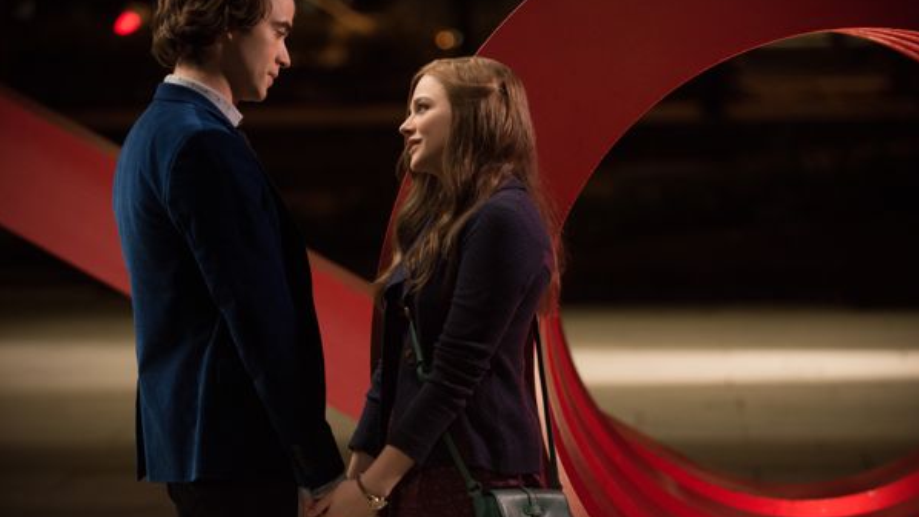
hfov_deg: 17.6
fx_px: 2972
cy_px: 248
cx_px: 460
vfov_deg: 9.9
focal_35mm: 122
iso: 1600
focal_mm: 116
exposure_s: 1/100
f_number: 2.8
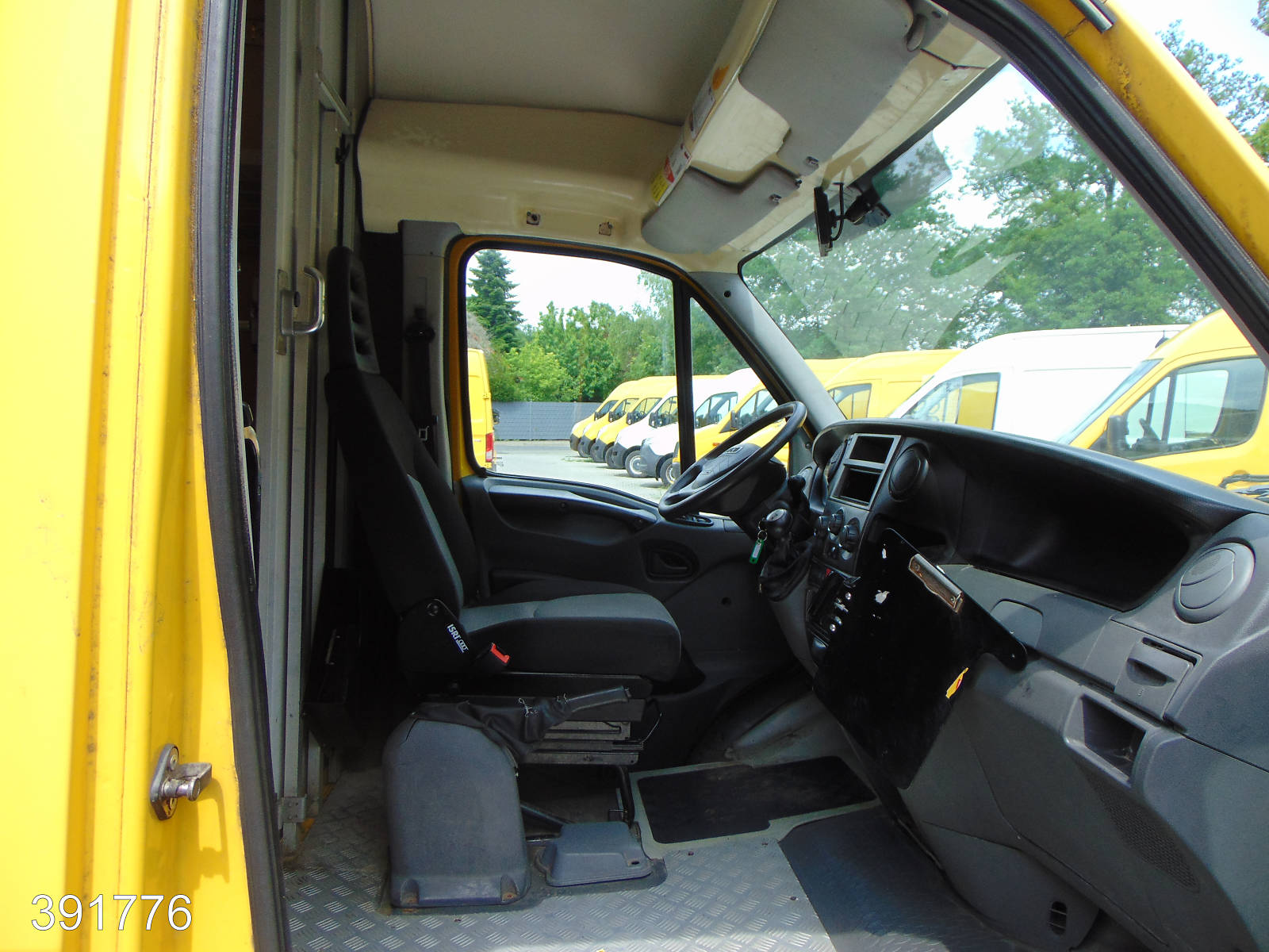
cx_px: 634
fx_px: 916
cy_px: 476
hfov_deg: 69.4
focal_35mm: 25
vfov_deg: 54.9
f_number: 3
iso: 80
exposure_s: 1/1000
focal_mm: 4.5
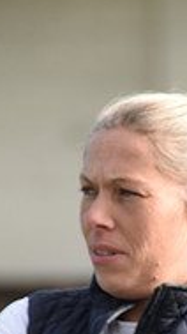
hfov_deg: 1.9
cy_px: 333
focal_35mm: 644
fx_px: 5690
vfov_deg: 3.4
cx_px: 489
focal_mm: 200
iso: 400
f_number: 5
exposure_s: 1/1250
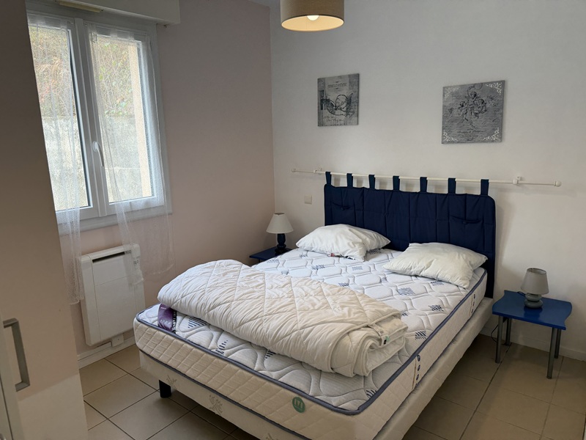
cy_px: 220
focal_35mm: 24
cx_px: 293
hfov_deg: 71.6
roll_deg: +1.8
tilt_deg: -12.2
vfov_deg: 56.8
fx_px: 406
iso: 100
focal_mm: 6.76
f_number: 1.78
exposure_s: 1/100
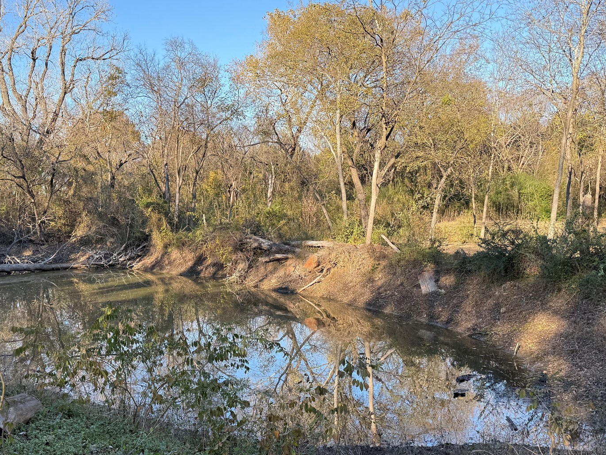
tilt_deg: -6.9
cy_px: 298
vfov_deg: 39.3
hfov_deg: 51.2
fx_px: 630
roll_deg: +1.1
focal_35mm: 36
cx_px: 262
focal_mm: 6.76
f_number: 1.78
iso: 80
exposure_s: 1/750
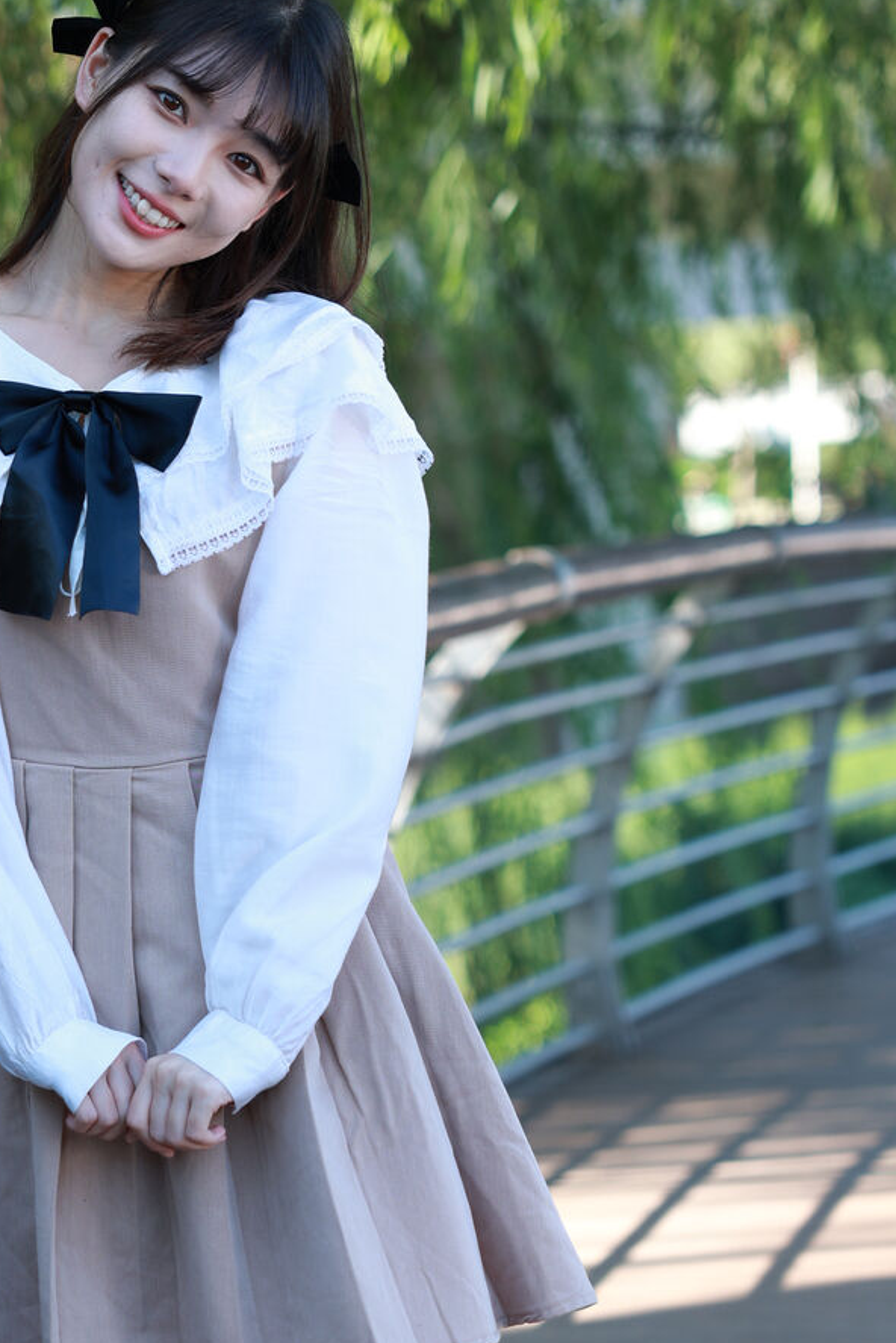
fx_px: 5297
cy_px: 1042
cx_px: 256
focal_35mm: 142
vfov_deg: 14.4
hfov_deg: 9.7
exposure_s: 1/200
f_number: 2.8
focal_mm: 70
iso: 100
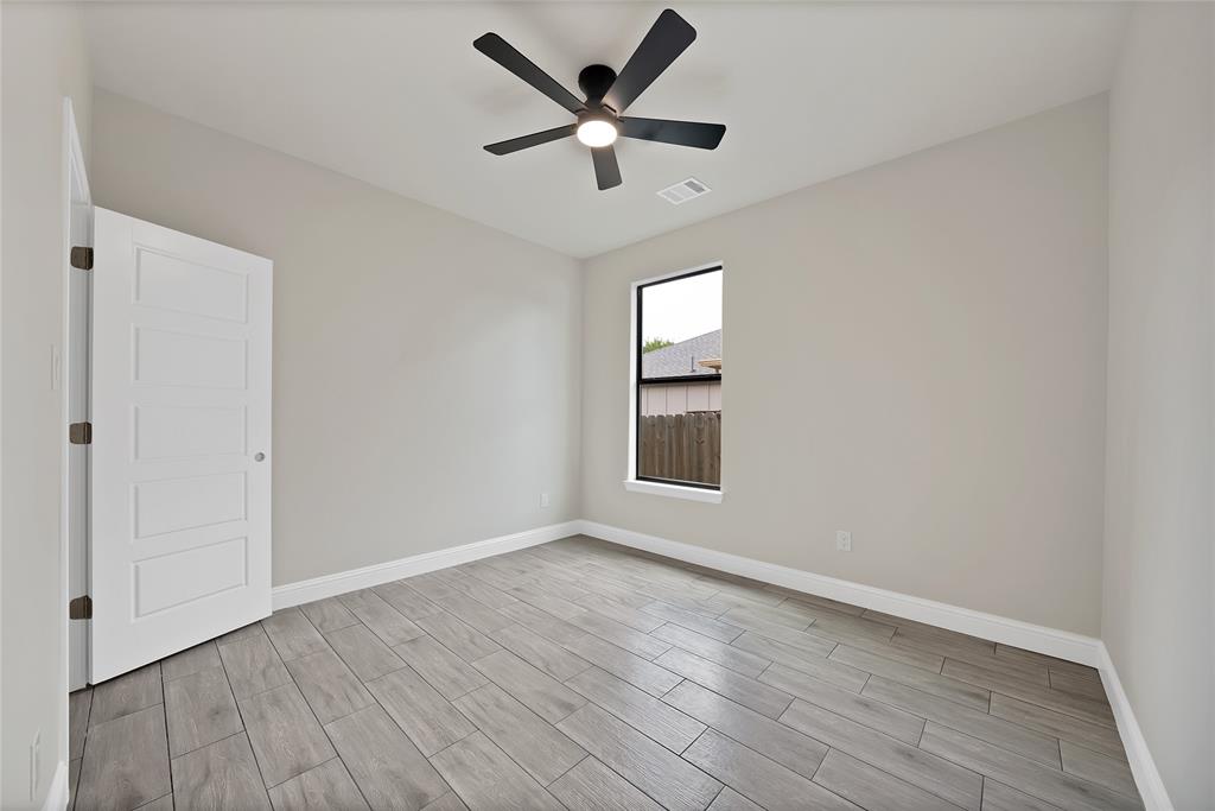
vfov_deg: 90.0
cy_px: 406
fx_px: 405
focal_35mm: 12
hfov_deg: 112.6
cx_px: 608
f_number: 9
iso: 640
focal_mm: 12
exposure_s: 1/10
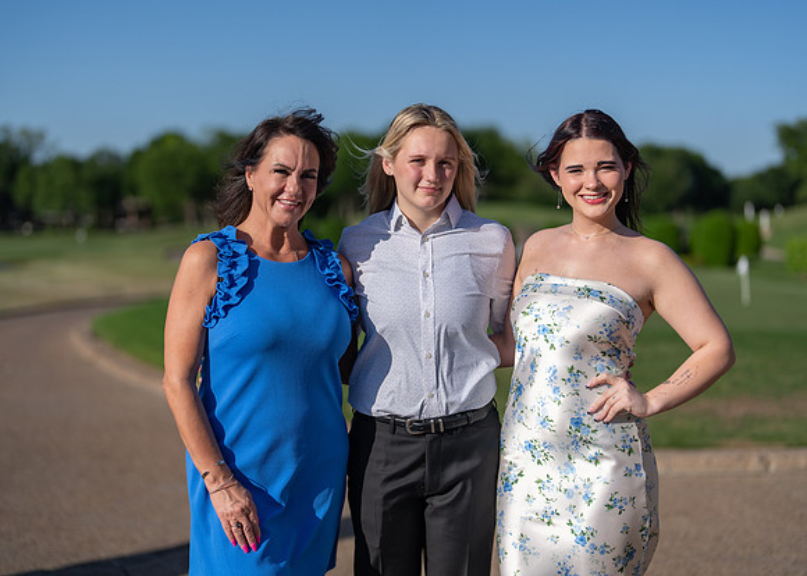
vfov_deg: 26.4
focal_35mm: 54
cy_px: 288
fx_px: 1230
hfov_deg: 36.3
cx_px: 404
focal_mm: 50
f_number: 1.2
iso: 100
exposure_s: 1/12800
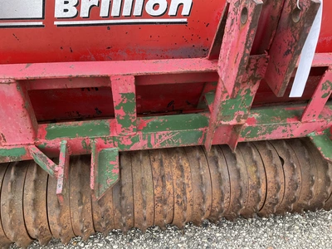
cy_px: 124
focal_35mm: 29
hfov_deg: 61.7
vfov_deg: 48.2
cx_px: 166
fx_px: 278
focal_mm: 3
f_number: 1.8
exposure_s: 1/60
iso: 80
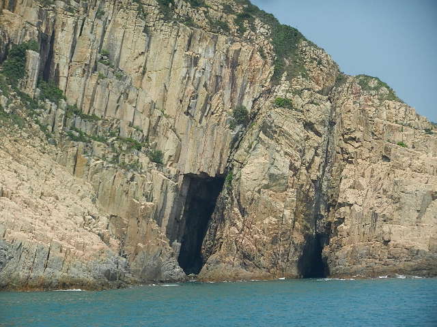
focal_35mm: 165
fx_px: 2083
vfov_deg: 9.0
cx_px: 218
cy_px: 164
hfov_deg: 12.0
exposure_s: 1/1000
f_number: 5.3
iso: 160
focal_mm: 29.7
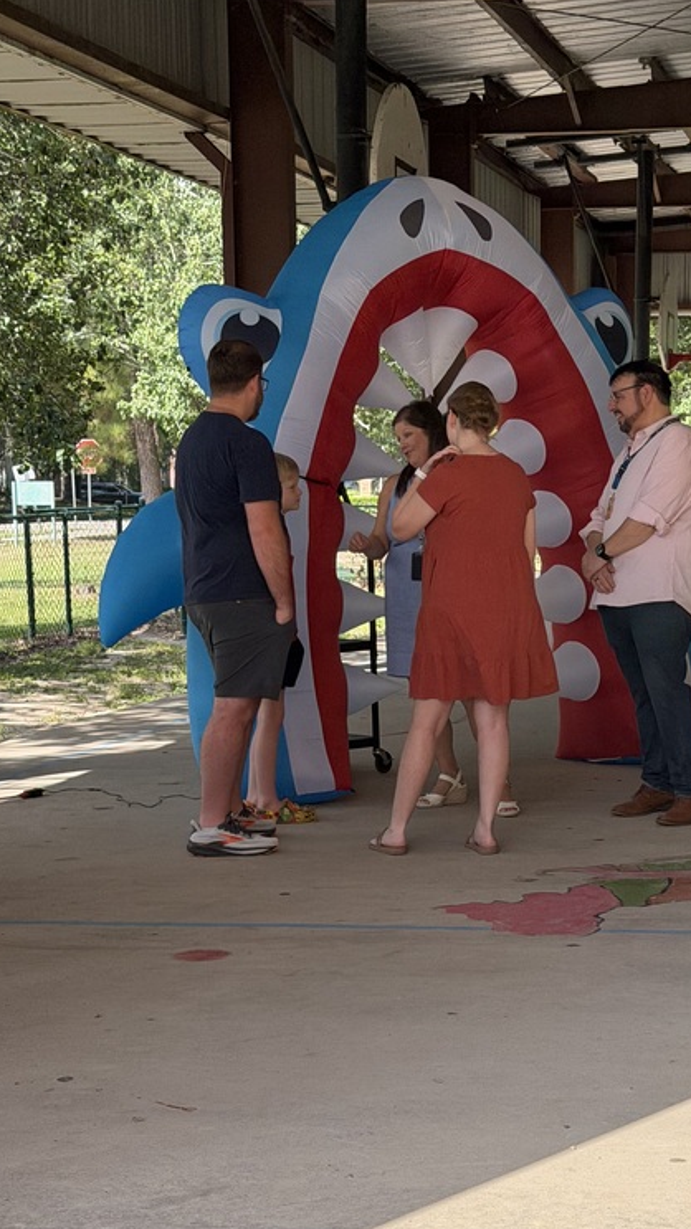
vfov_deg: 29.2
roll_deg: -1.8
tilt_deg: -7.0
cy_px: 785
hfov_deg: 16.7
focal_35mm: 72
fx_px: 2347
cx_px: 491
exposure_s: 1/2208
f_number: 1.78
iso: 100
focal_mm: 6.76
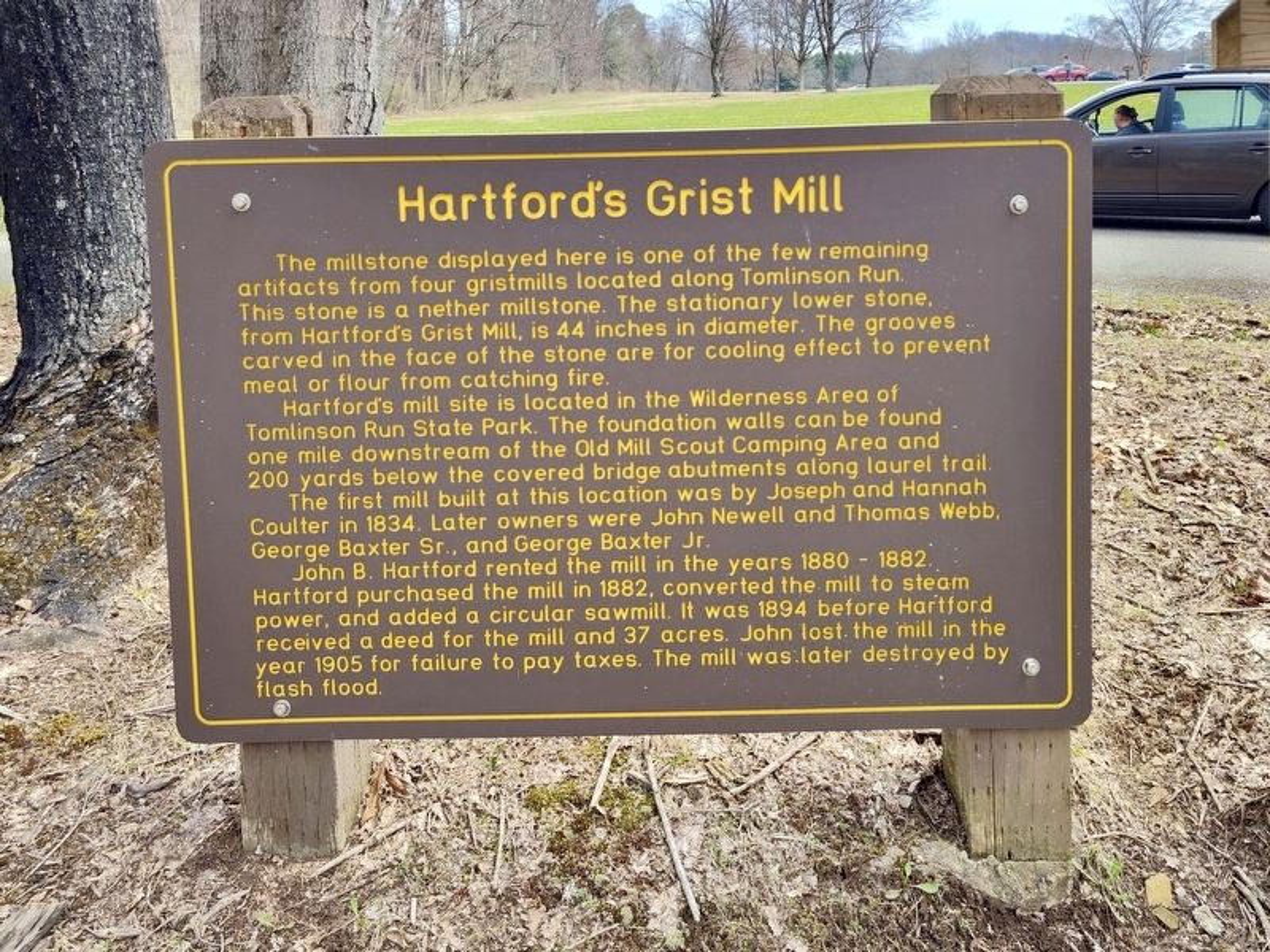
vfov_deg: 58.9
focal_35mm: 23
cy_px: 476
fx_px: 844
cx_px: 635
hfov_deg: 73.9
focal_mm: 5.56
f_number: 1.8
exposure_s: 1/442
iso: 100
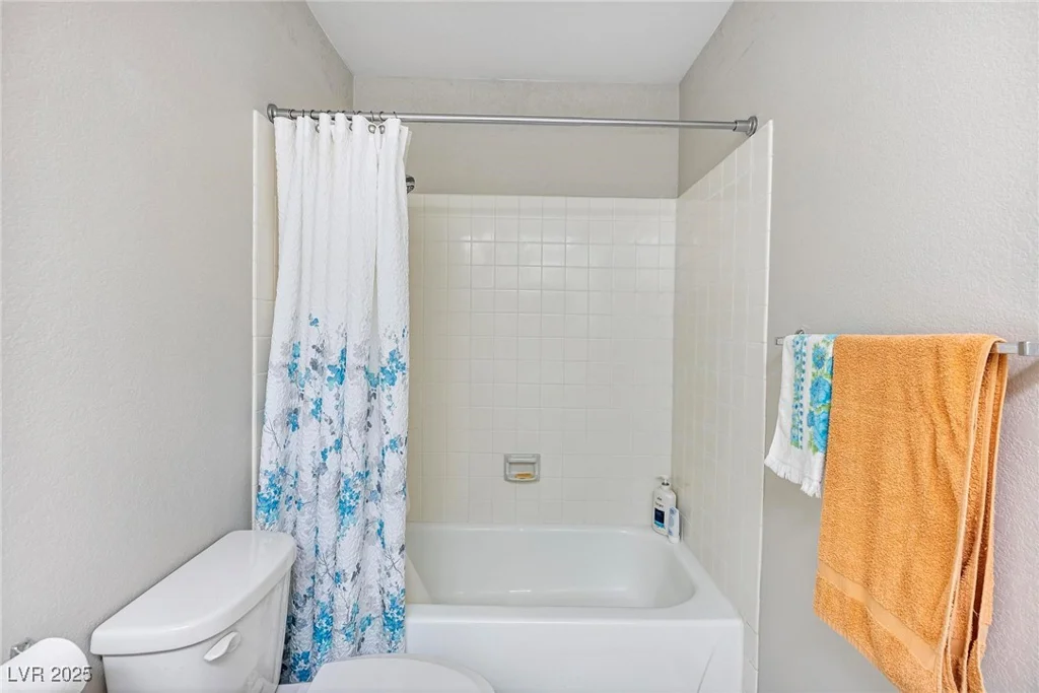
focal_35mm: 16
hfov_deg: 96.7
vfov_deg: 73.8
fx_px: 462
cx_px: 520
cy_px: 346
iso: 320
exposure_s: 1/3
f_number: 6.3
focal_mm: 16
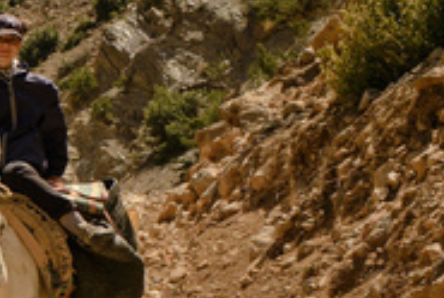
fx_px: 1865
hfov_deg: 12.3
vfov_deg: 9.0
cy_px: 372
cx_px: -384
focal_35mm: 151
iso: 400
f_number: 11
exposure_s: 1/320
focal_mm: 23
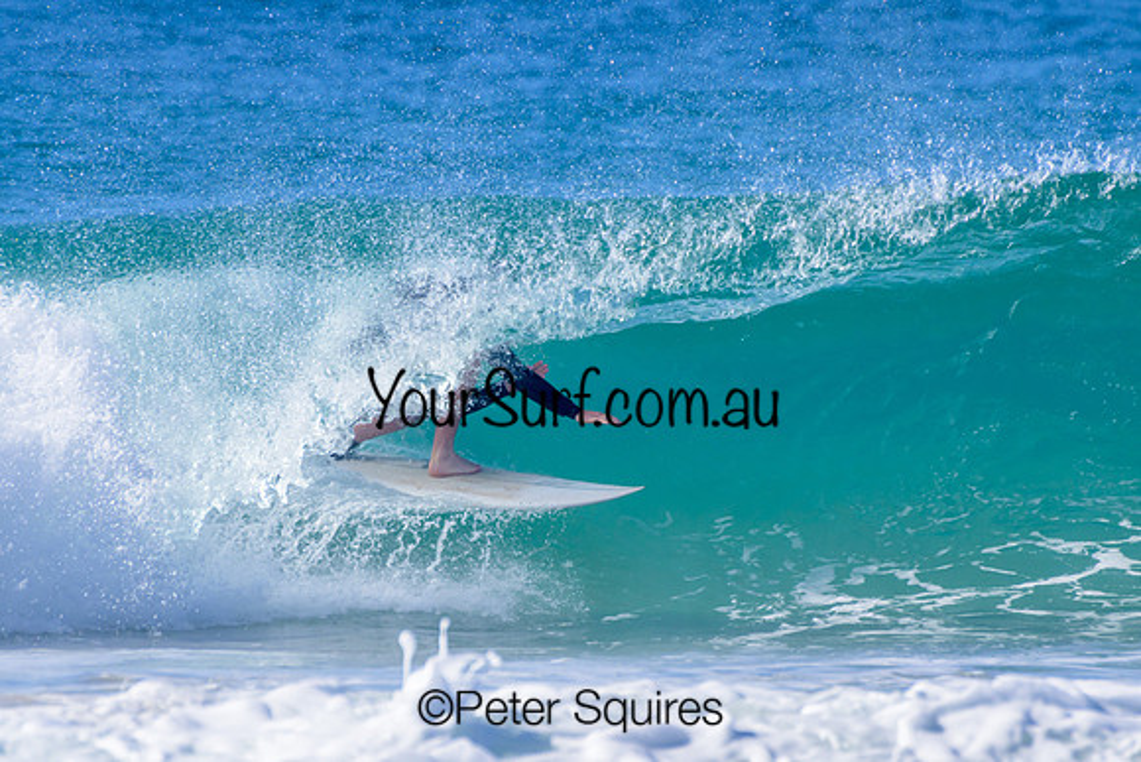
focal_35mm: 1000
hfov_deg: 2.1
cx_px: 570
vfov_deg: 1.4
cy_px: 381
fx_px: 31700
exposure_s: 1/2000
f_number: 11
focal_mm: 1000
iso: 1100
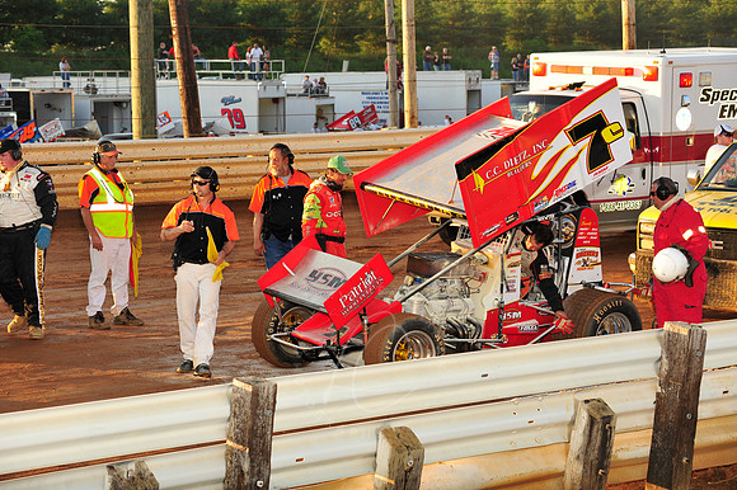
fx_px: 2455
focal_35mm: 120
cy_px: 245
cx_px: 368
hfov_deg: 17.1
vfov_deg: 11.4
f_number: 8
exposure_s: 1/320
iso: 640
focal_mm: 120
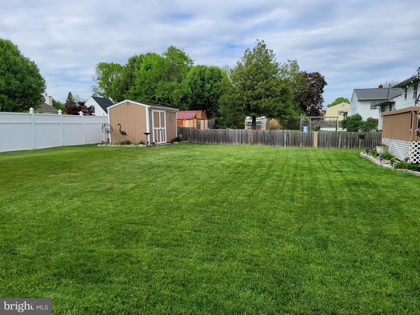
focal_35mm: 26
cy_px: 158
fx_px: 315
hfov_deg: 67.3
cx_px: 210
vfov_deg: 53.1
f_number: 1.8
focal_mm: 5.4
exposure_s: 1/1714
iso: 40
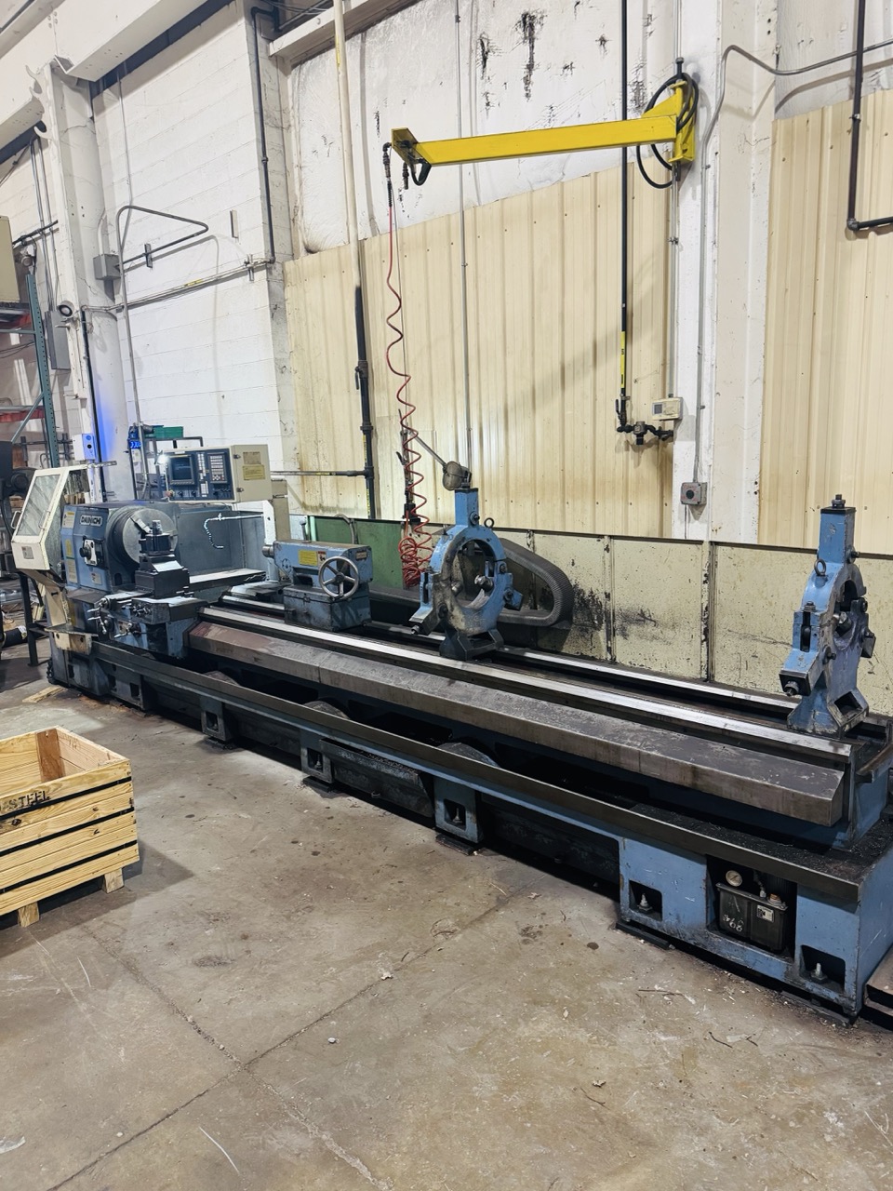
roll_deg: +2.2
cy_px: 596
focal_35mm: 24
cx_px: 446
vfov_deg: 71.6
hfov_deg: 56.8
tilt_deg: -11.1
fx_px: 826
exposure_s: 1/60
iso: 400
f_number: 1.78
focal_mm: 6.76
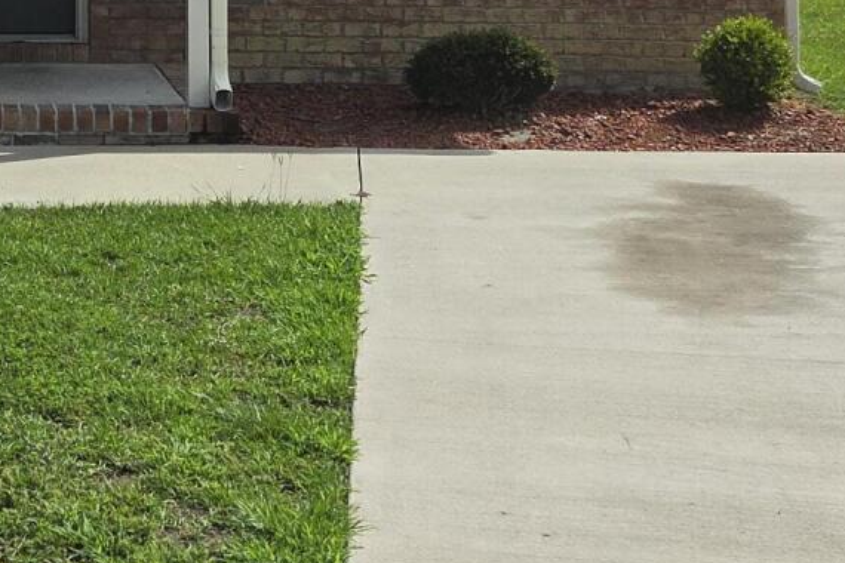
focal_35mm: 84
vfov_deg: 14.9
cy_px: -330
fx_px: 1972
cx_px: -37
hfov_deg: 23.0
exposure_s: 1/7891
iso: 64
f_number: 1.8
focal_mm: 5.4
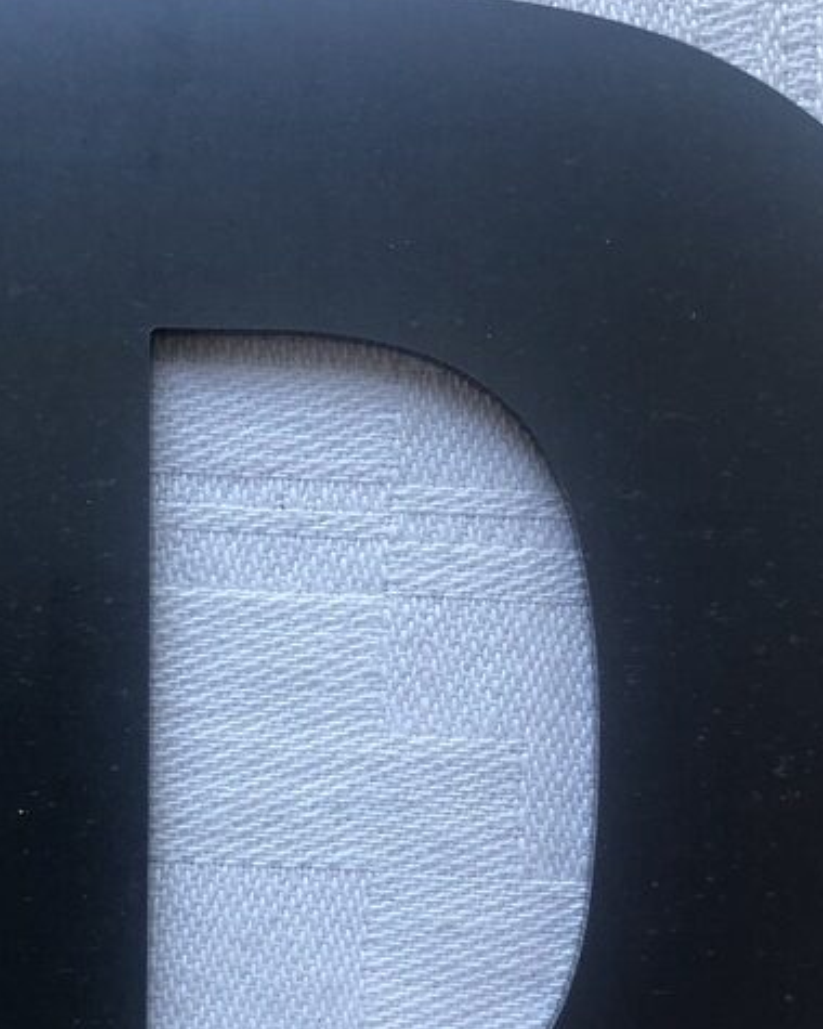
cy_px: 721
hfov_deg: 26.2
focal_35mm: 58
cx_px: 386
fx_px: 1766
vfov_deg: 32.1
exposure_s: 1/30
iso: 32
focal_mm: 3.99
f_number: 1.8
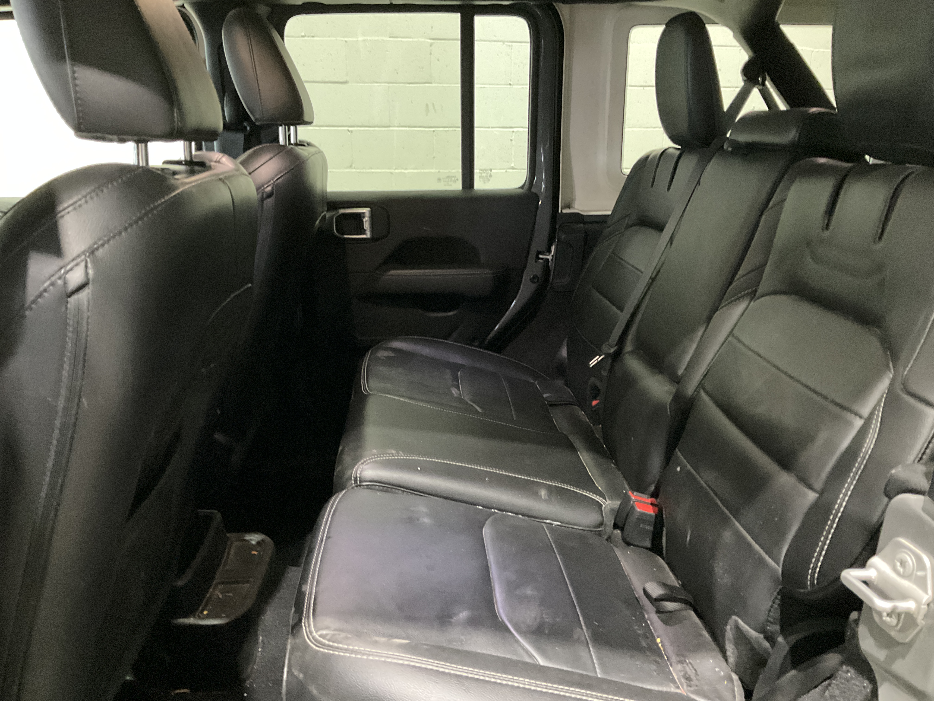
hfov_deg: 61.7
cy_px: 350
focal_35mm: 29
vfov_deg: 48.2
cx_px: 467
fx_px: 782
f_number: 1.8
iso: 500
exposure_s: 1/24
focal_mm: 3
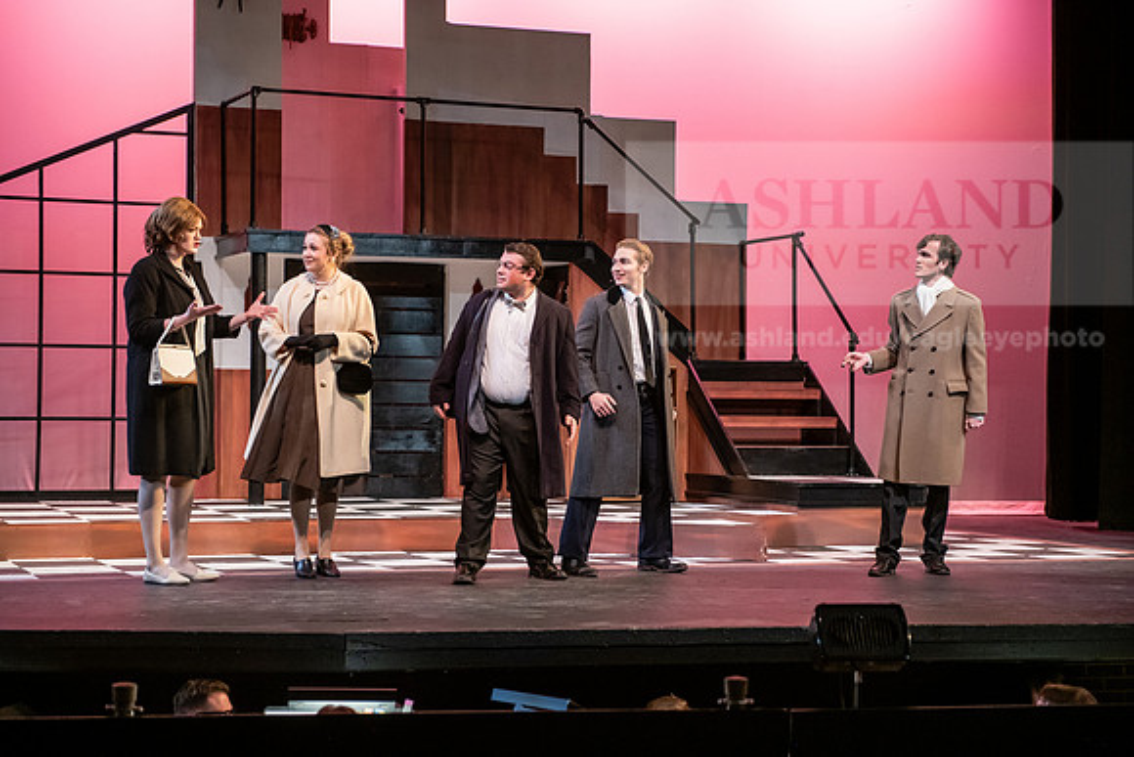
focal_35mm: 70
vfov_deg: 19.5
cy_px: 378
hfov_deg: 28.8
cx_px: 567
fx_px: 2205
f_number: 3.2
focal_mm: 70
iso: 2500
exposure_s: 1/200
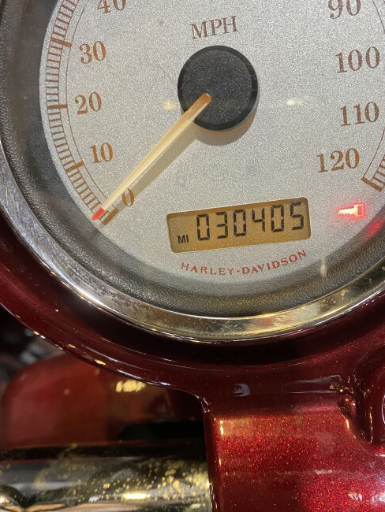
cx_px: 206
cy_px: 266
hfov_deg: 44.2
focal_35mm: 32
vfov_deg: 56.8
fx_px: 474
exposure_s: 1/60
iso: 125
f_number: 1.8
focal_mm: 4.25
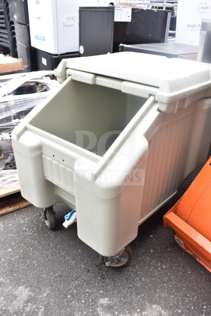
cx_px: 106
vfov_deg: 59.5
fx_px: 277
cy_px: 158
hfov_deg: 41.7
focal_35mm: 32
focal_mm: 21
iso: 200
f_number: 5.6
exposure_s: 1/125
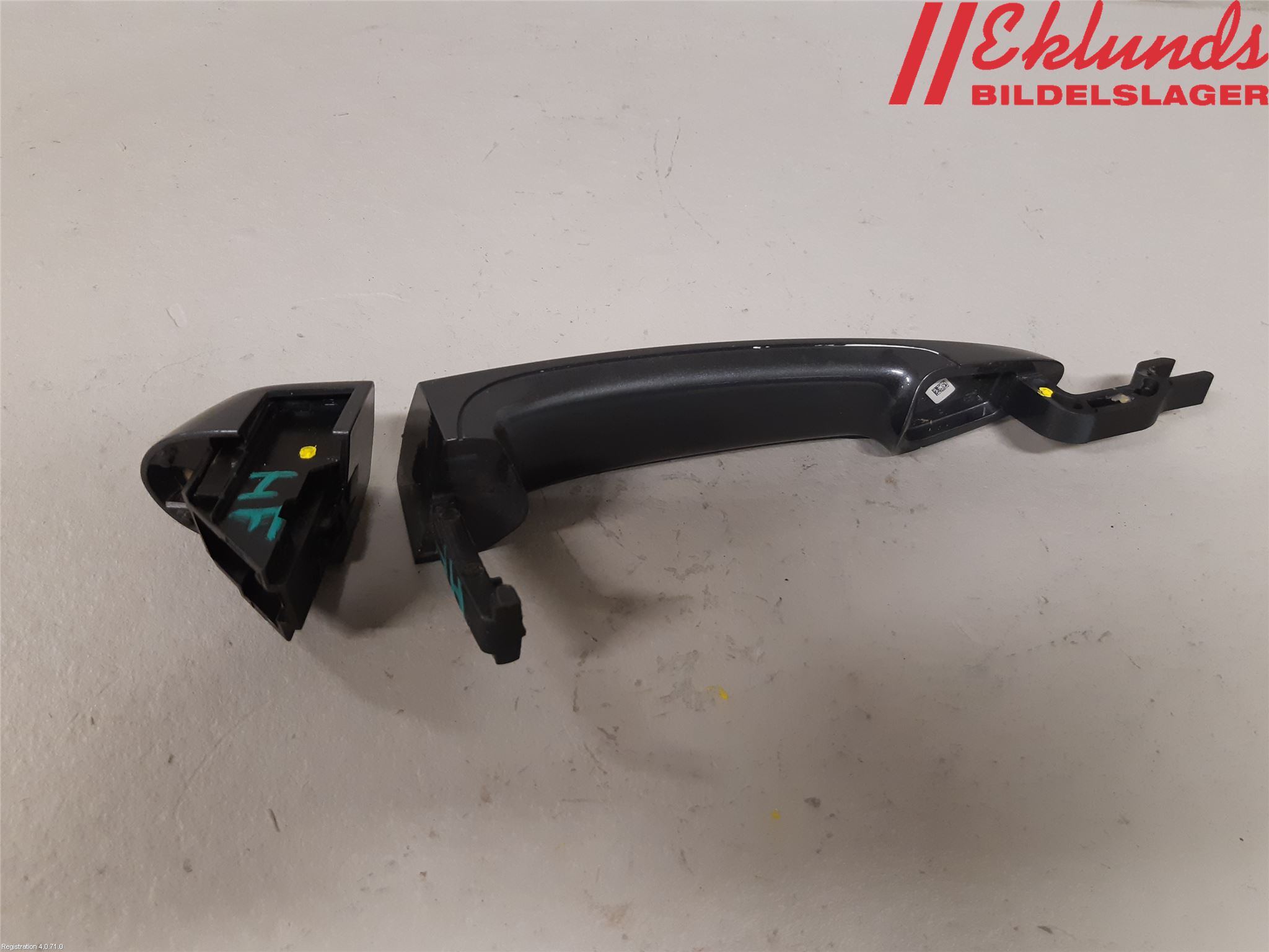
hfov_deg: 67.3
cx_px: 634
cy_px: 476
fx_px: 953
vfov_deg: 53.1
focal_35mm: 26
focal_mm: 3.93
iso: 200
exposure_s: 1/50
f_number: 1.7
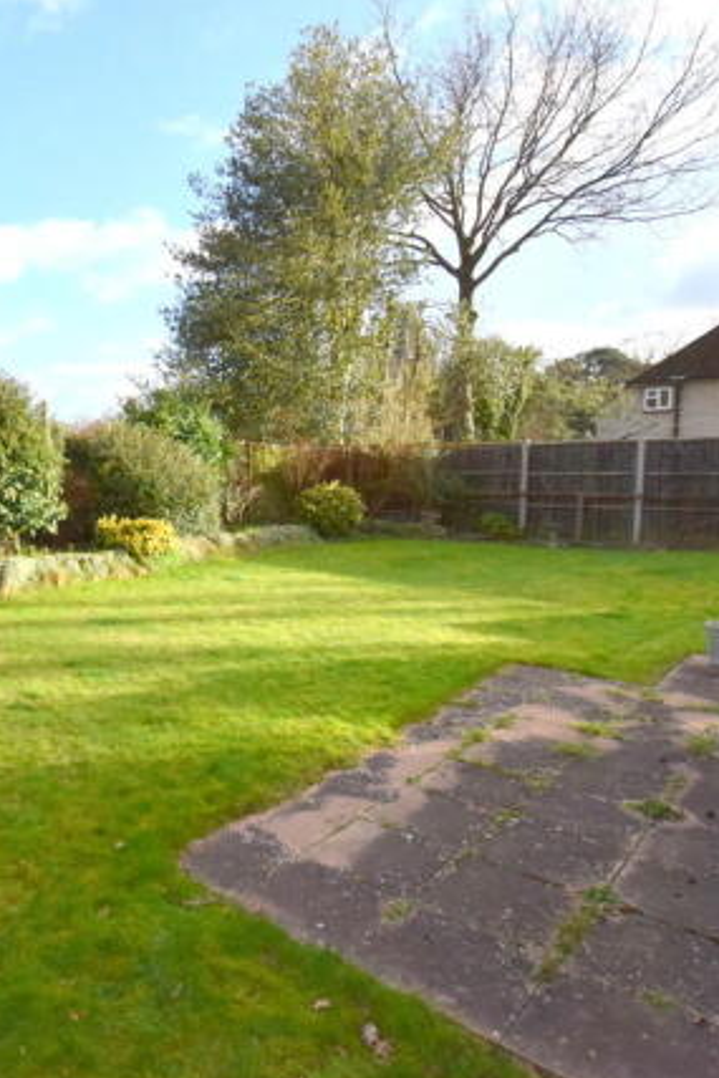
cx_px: 117
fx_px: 688
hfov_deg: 50.8
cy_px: 547
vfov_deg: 76.1
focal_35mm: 23
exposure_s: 1/4000
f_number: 4.5
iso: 800
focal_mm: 10
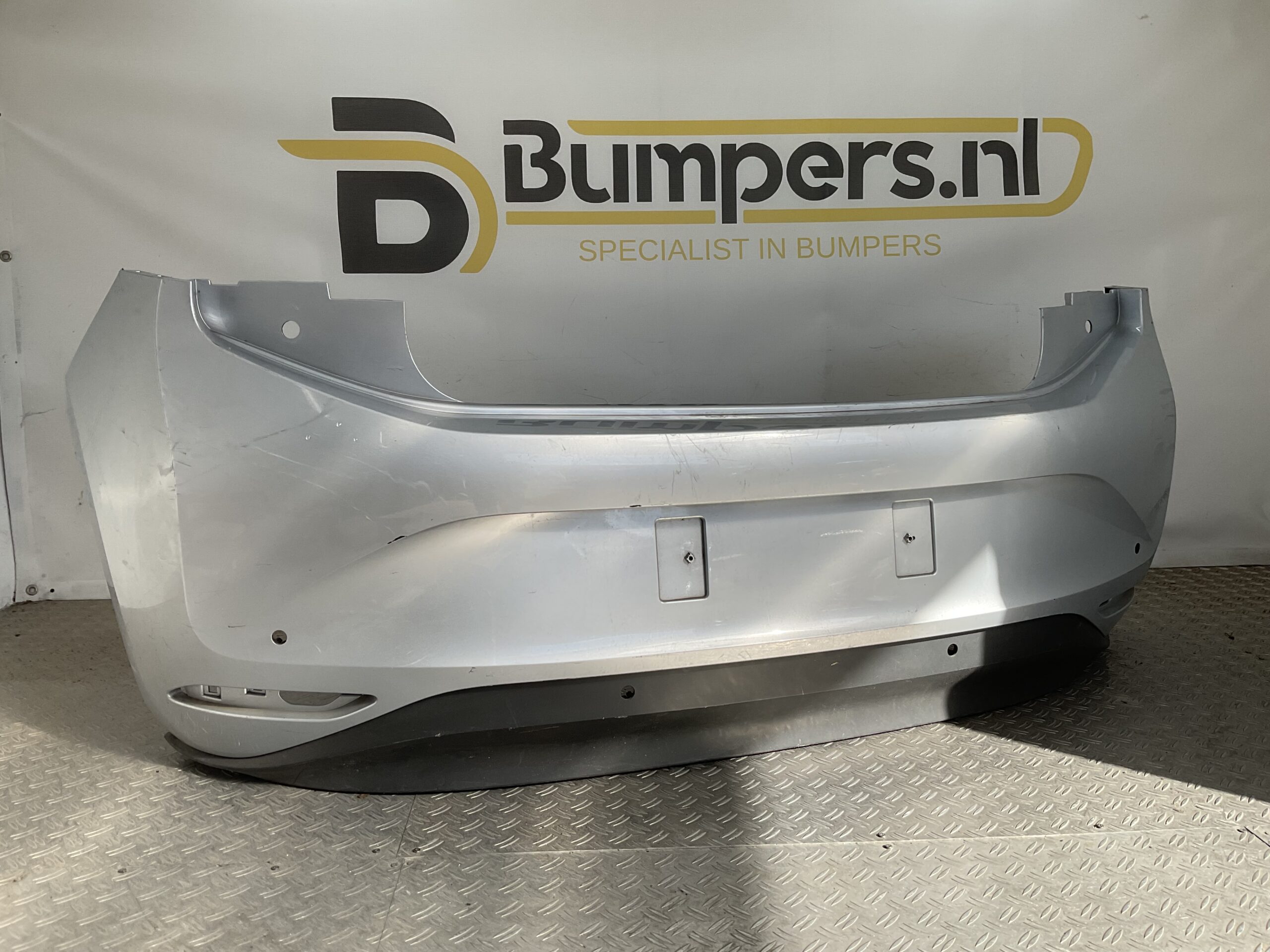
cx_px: 635
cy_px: 476
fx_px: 1064
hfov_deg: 61.7
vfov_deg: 48.2
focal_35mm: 29
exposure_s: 1/962
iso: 16
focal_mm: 3
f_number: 1.8
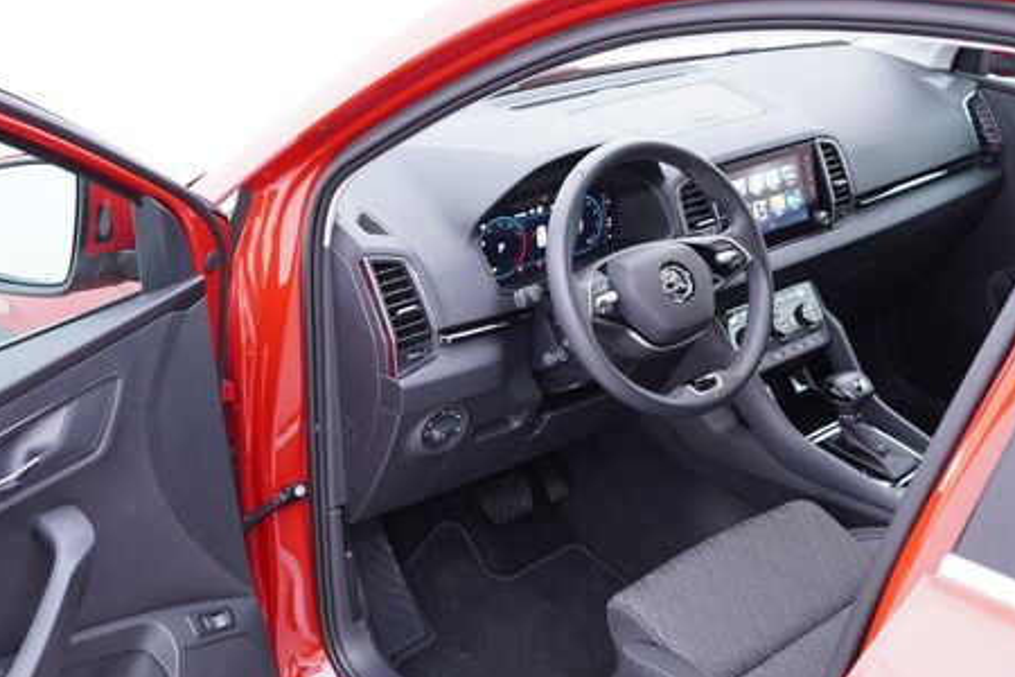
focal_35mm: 44
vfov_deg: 30.5
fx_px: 1240
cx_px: 575
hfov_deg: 44.4
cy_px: 396
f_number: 2.8
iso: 320
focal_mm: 24
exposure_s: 1/40
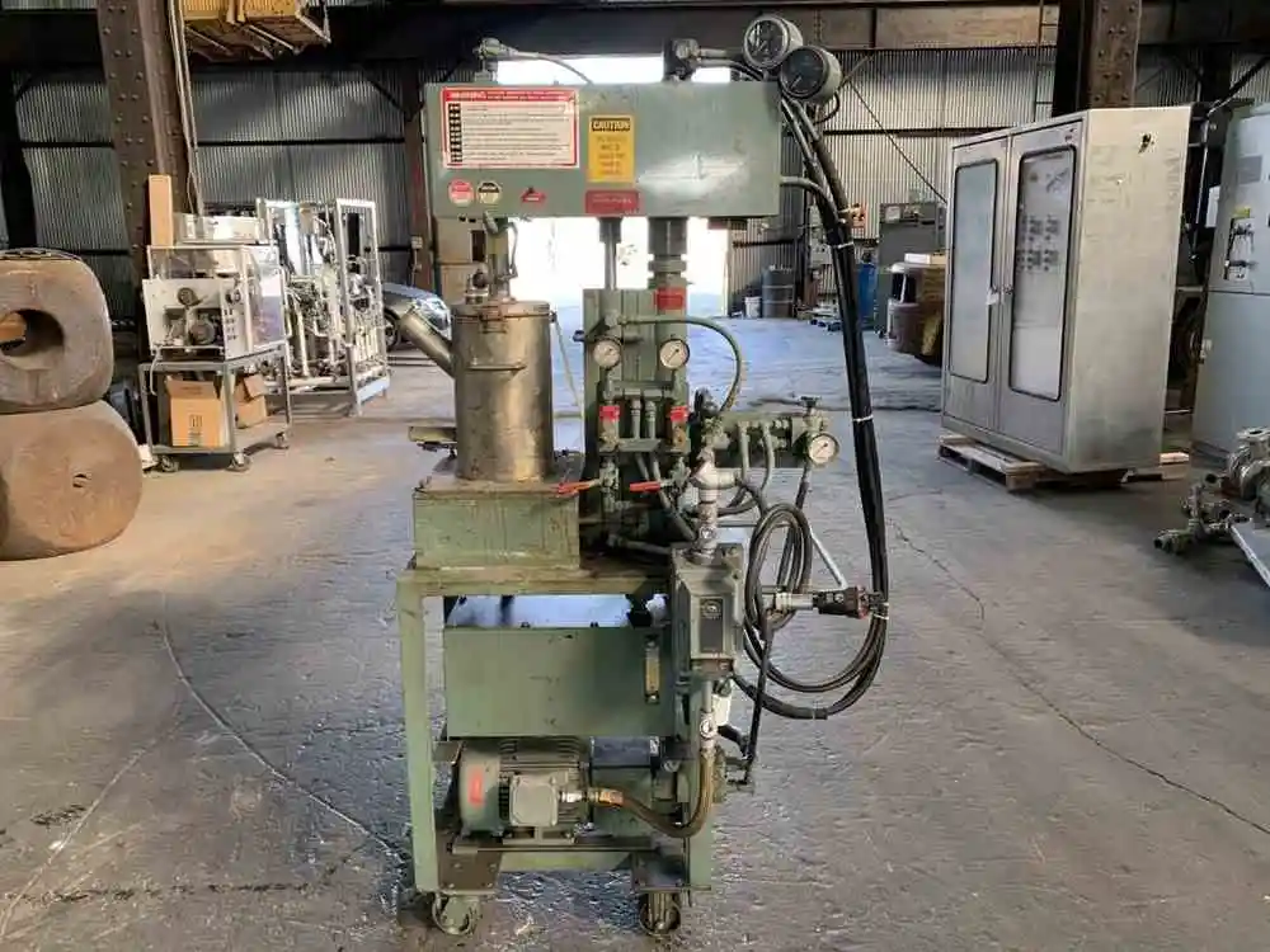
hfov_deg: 67.3
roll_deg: +1.2
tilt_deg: -13.8
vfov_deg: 53.1
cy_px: 476
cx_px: 635
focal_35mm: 26
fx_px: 954
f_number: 1.8
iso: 100
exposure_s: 1/64
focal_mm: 4.25
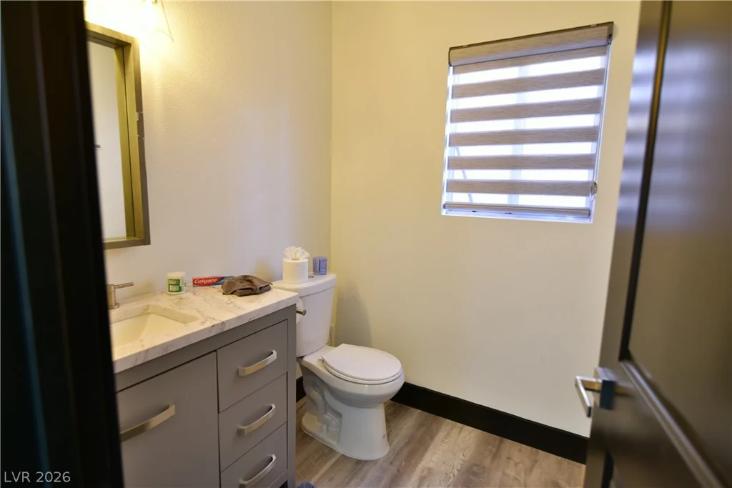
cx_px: 366
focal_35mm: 19
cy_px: 244
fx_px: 386
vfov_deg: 64.6
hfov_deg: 86.9
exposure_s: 1/60
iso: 800
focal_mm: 19
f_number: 2.8
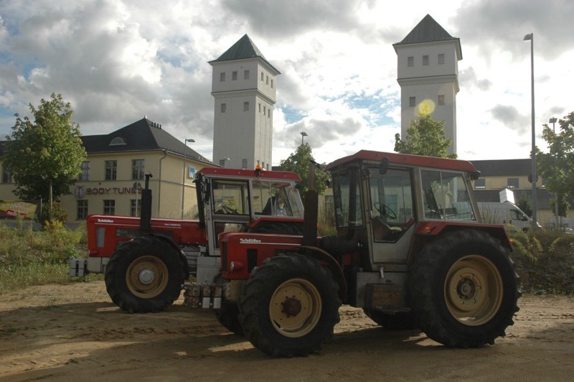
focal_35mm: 36
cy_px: 191
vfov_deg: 36.8
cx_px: 287
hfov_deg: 53.2
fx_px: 574
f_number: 11
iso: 400
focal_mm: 24
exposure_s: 1/500
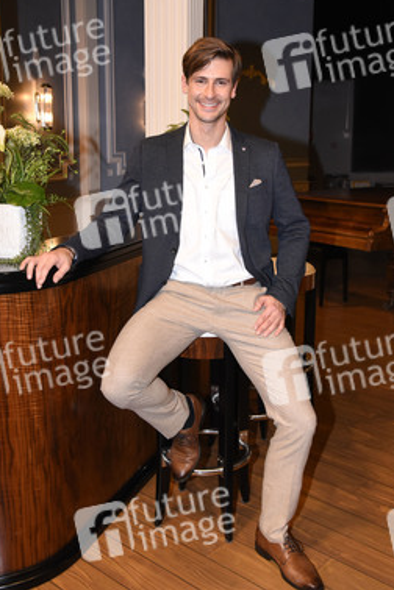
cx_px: 200
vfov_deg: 51.9
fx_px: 607
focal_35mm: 37
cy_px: 290
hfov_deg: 35.9
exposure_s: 1/80
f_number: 6.3
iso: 3200
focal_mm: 35
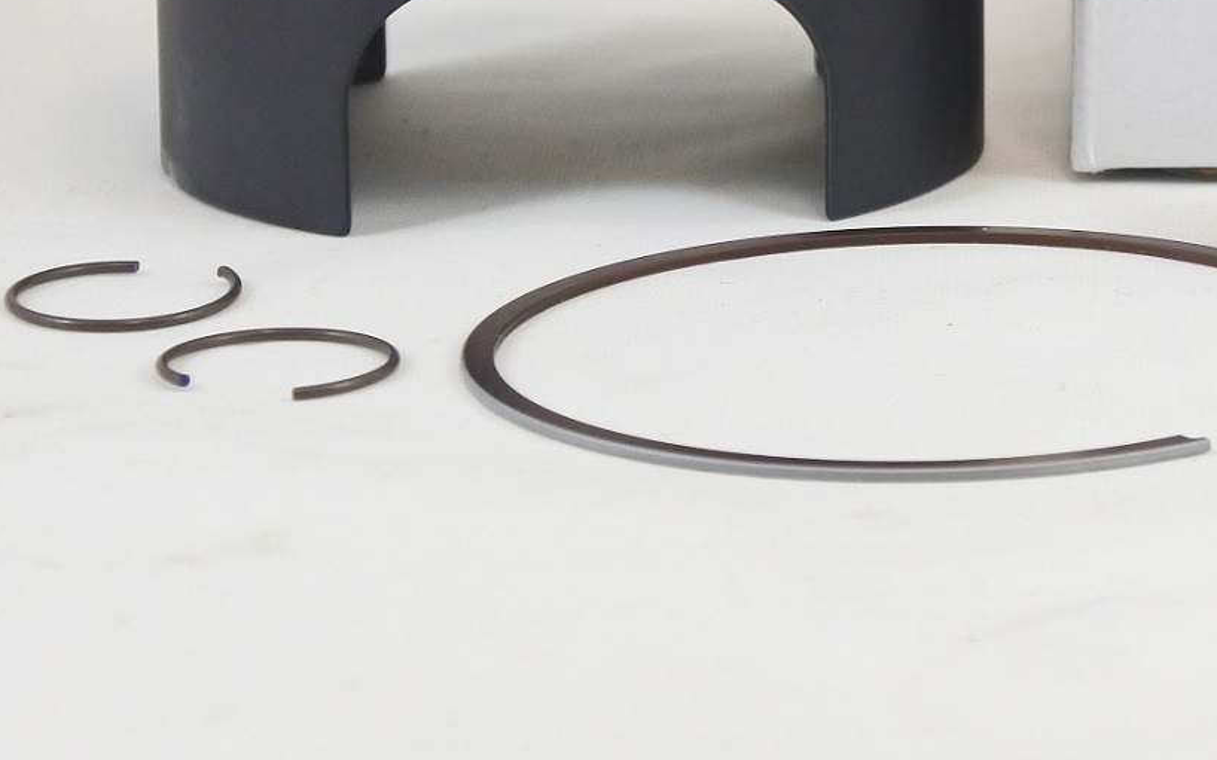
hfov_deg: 14.0
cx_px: 1086
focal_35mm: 148
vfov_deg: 8.7
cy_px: -199
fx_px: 4908
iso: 720
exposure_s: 1/125
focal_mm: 22.7
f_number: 5
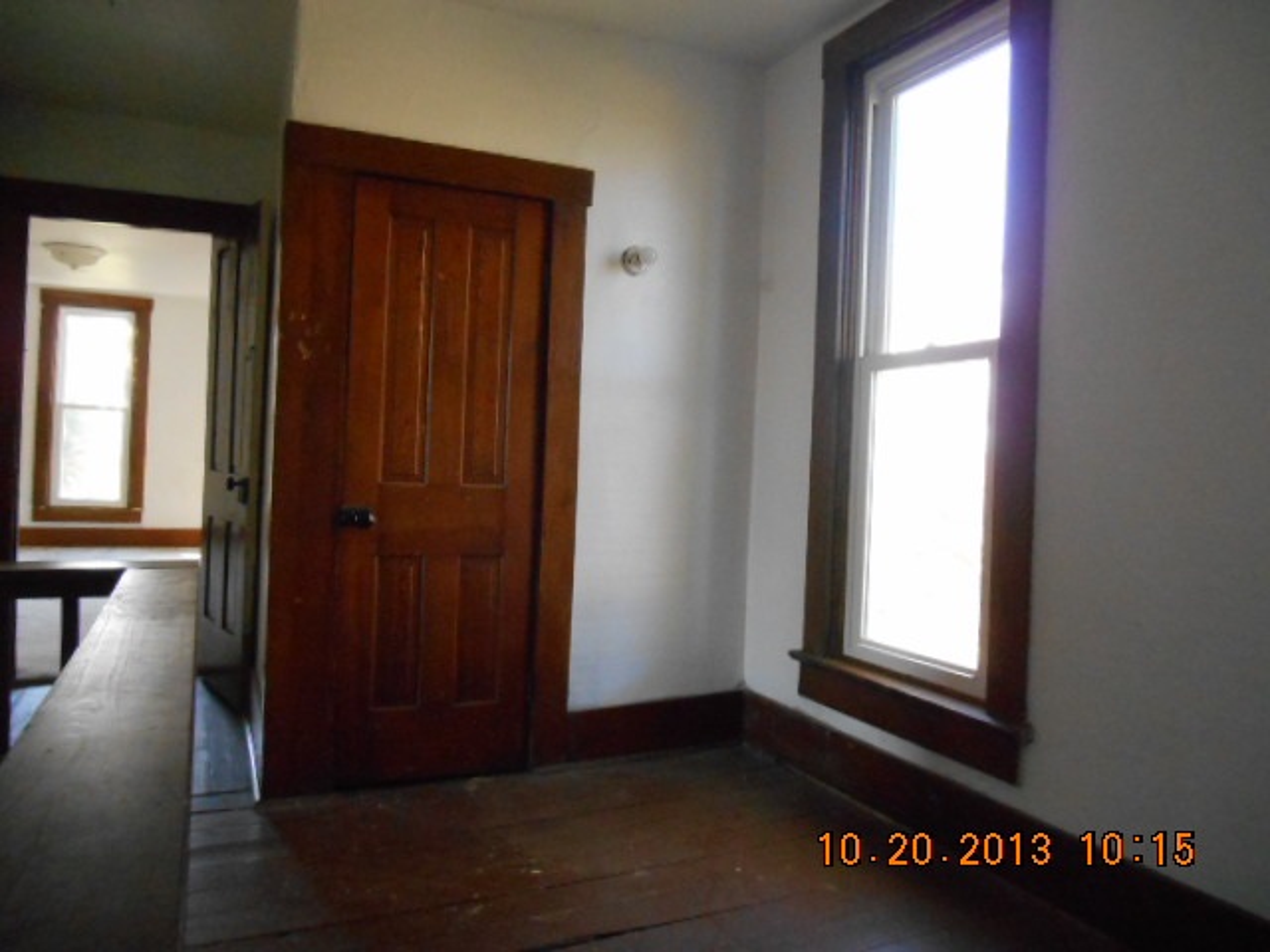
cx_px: 635
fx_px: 954
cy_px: 476
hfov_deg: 67.3
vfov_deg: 53.1
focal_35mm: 26
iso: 800
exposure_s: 1/60
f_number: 3.4
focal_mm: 4.7
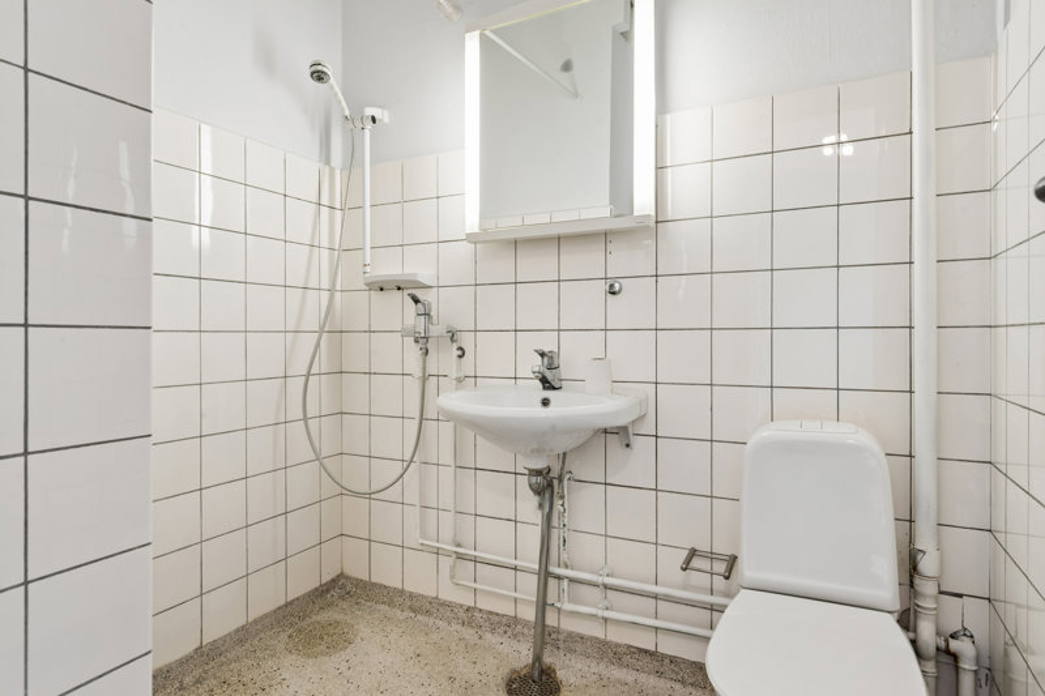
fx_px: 580
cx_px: 522
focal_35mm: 20
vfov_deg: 61.9
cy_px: 348
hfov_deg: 84.0
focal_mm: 20
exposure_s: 1/6
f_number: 10
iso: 200
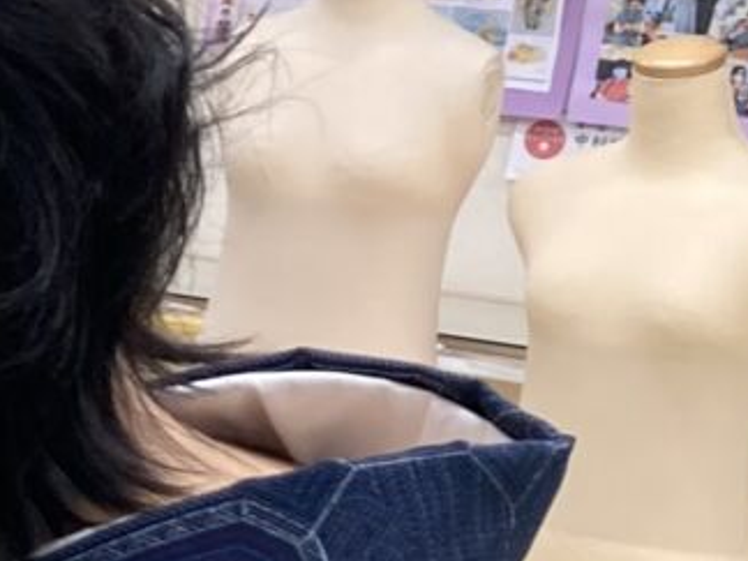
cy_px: 494
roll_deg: -4.5
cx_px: -963
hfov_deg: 10.5
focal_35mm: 166
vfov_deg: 8.9
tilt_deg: -10.5
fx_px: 3587
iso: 64
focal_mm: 3.99
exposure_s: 1/100
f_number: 1.8
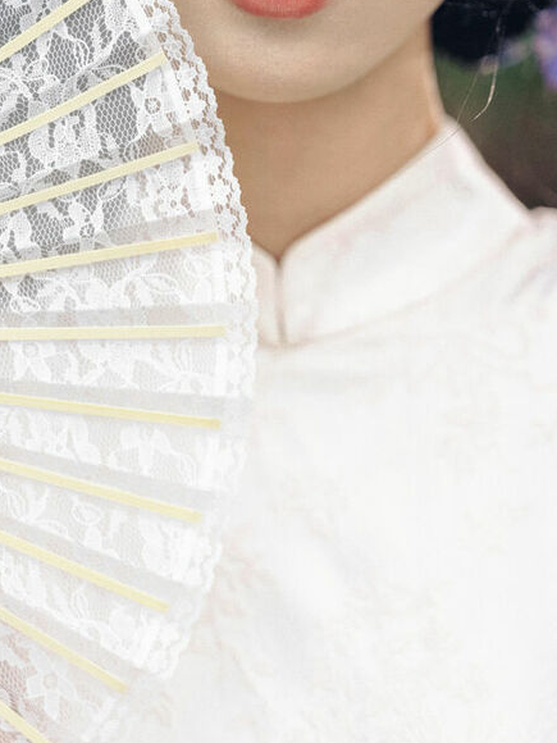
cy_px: 173
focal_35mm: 210
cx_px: 310
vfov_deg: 9.4
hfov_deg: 7.1
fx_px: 4505
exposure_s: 1/400
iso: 320
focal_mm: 110
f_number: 2
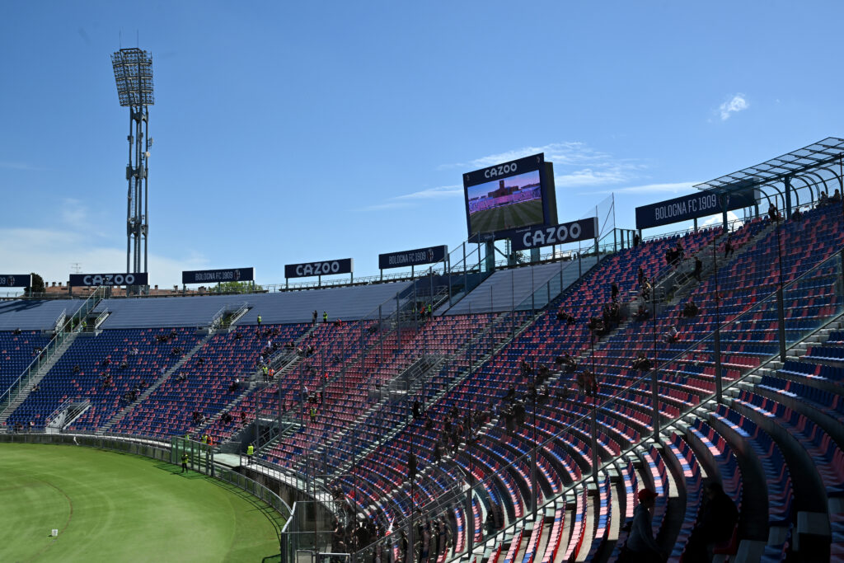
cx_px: 422
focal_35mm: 30
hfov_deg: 61.9
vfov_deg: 43.6
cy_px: 282
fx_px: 703
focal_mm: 30
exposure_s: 1/500
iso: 100
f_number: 9
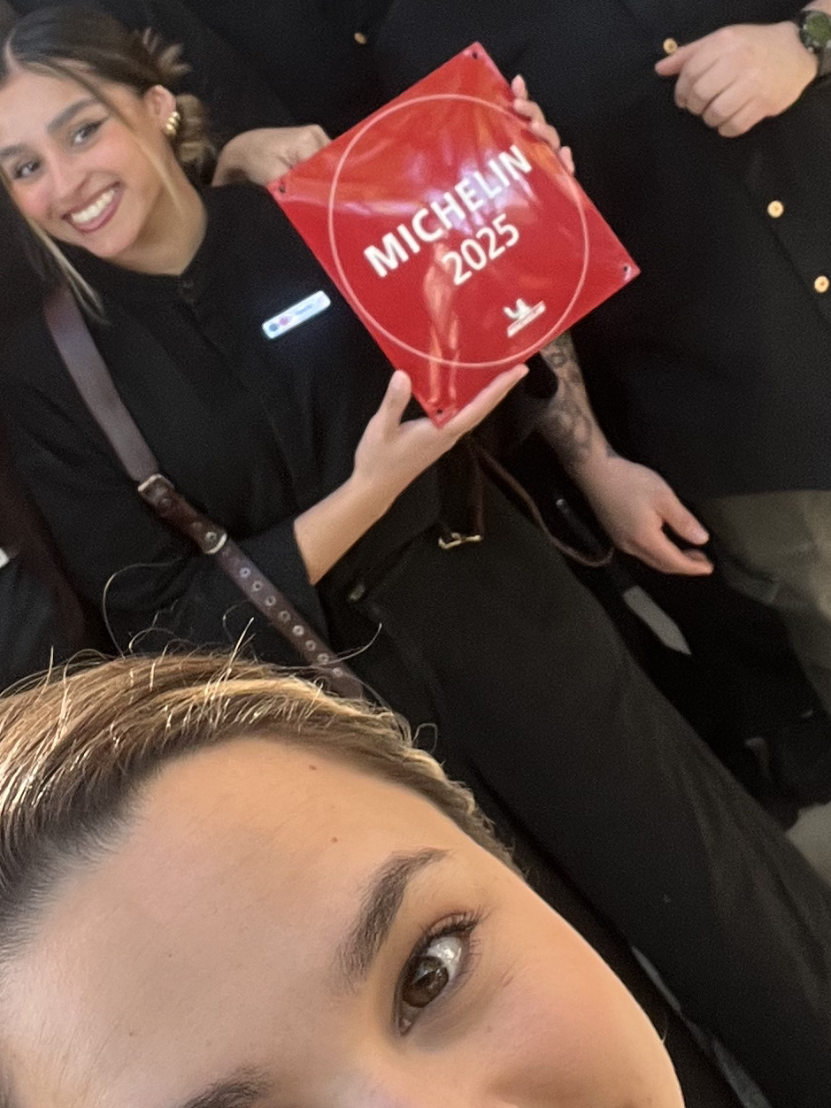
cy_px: 265
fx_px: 2369
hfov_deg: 19.9
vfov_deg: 26.0
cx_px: 405
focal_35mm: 74
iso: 100
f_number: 2.2
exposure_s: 1/86
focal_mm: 2.71
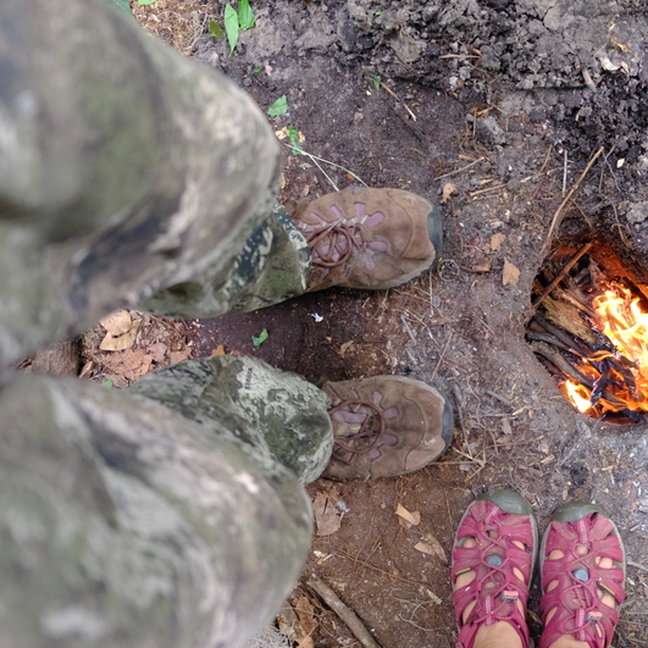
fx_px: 868
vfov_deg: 40.9
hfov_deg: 40.2
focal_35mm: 41
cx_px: 450
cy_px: 323
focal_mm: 21.4
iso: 1600
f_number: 3.2
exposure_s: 1/220
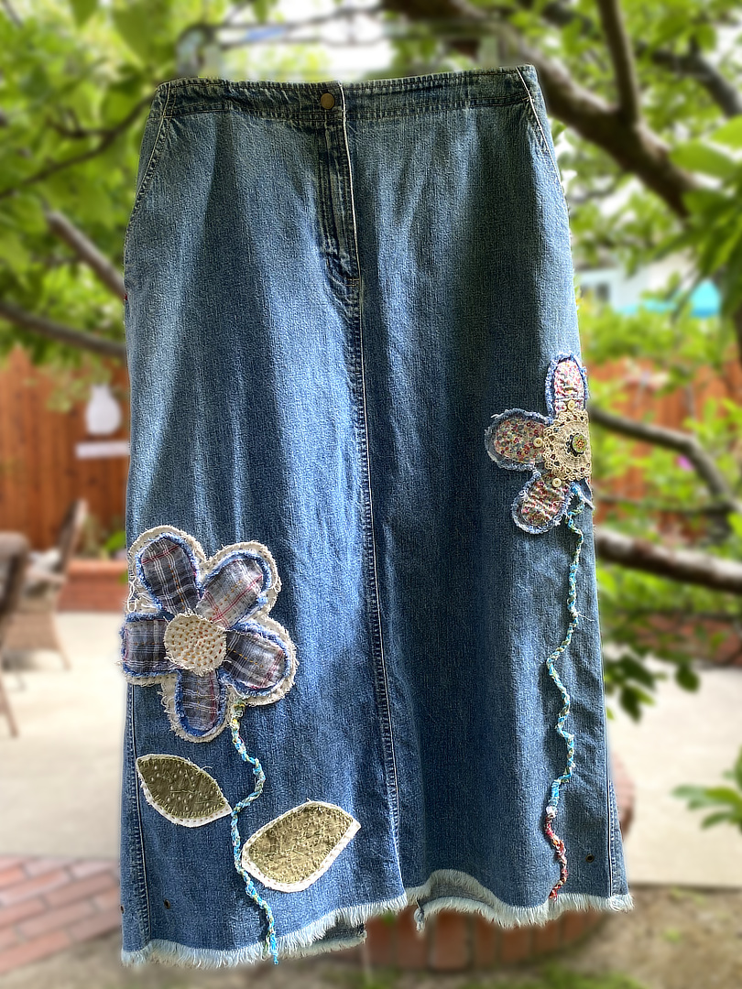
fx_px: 743
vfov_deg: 67.3
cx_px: 371
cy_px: 494
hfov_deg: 53.1
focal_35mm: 26
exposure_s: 1/122
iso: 32
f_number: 1.8
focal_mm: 4.2
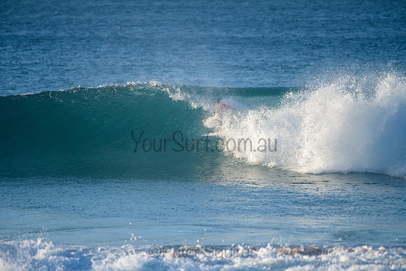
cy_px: 129
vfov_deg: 2.5
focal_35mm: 540
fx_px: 6087
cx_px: 204
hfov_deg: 3.8
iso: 500
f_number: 5.6
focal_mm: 500
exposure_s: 1/2000
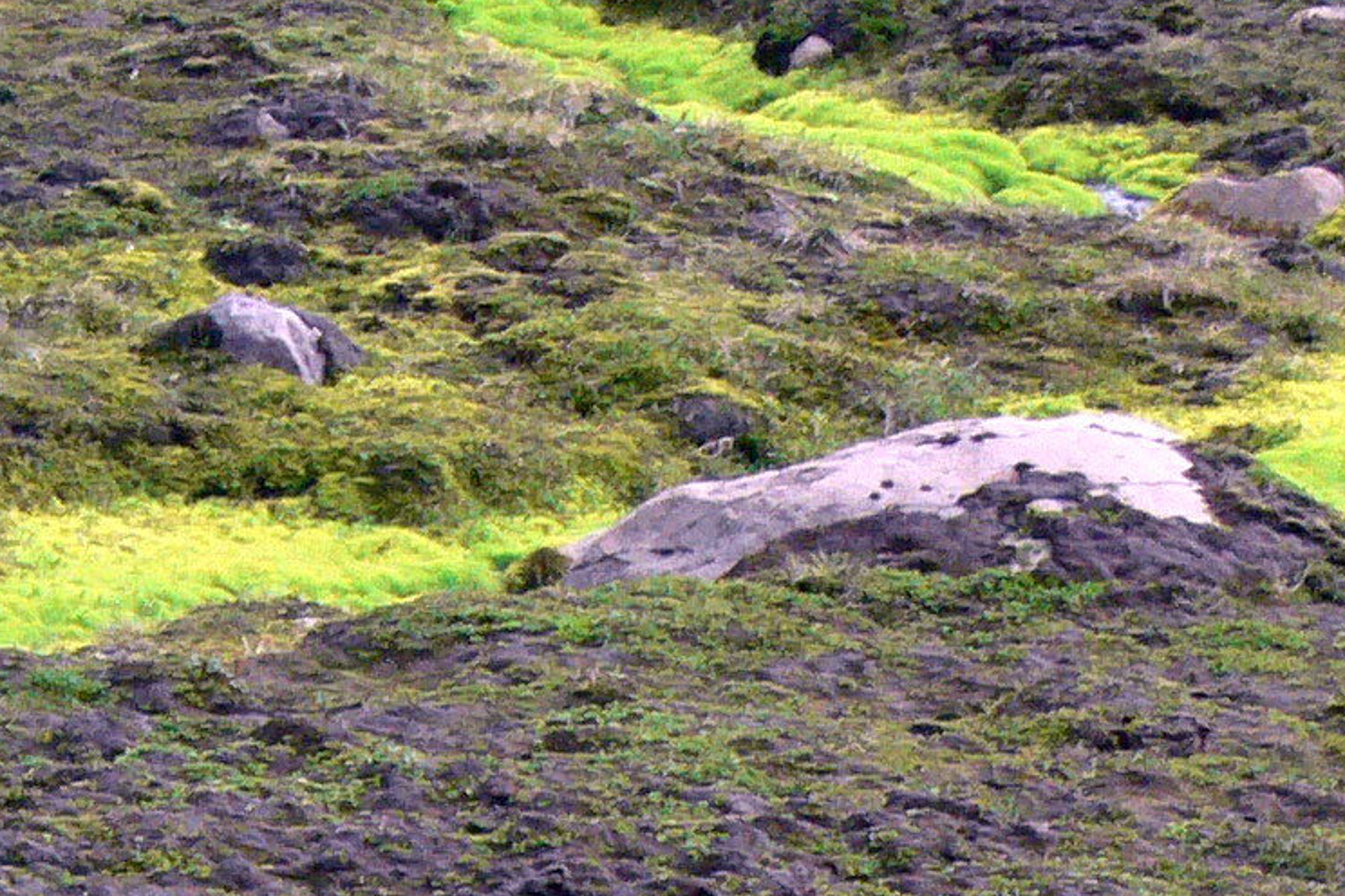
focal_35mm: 228
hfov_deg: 8.6
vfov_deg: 5.8
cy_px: 2068
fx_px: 8518
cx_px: -1146
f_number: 5.6
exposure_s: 1/500
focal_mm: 10.5
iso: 200
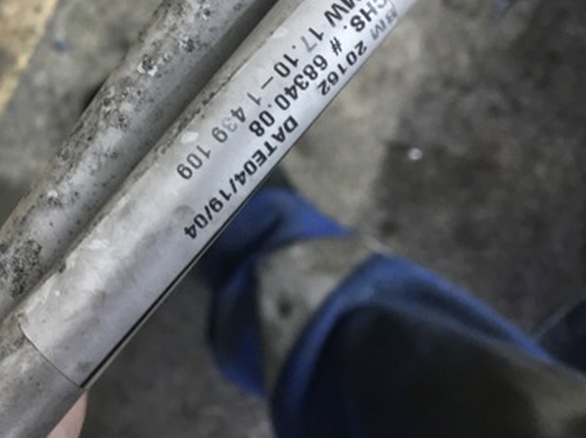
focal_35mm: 52
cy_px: 101
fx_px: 879
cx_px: 94
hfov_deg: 35.3
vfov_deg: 27.5
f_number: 2.2
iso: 125
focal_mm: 4.15
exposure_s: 1/33
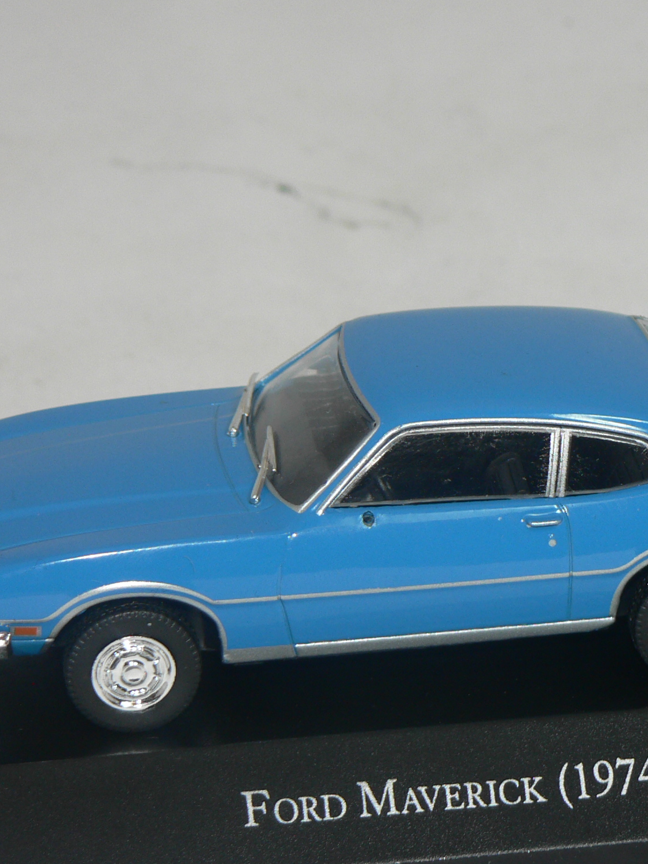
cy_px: 476
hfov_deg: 7.7
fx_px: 4792
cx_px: 439
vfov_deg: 10.3
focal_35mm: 192
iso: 80
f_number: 3.2
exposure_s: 1/60
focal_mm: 18.6
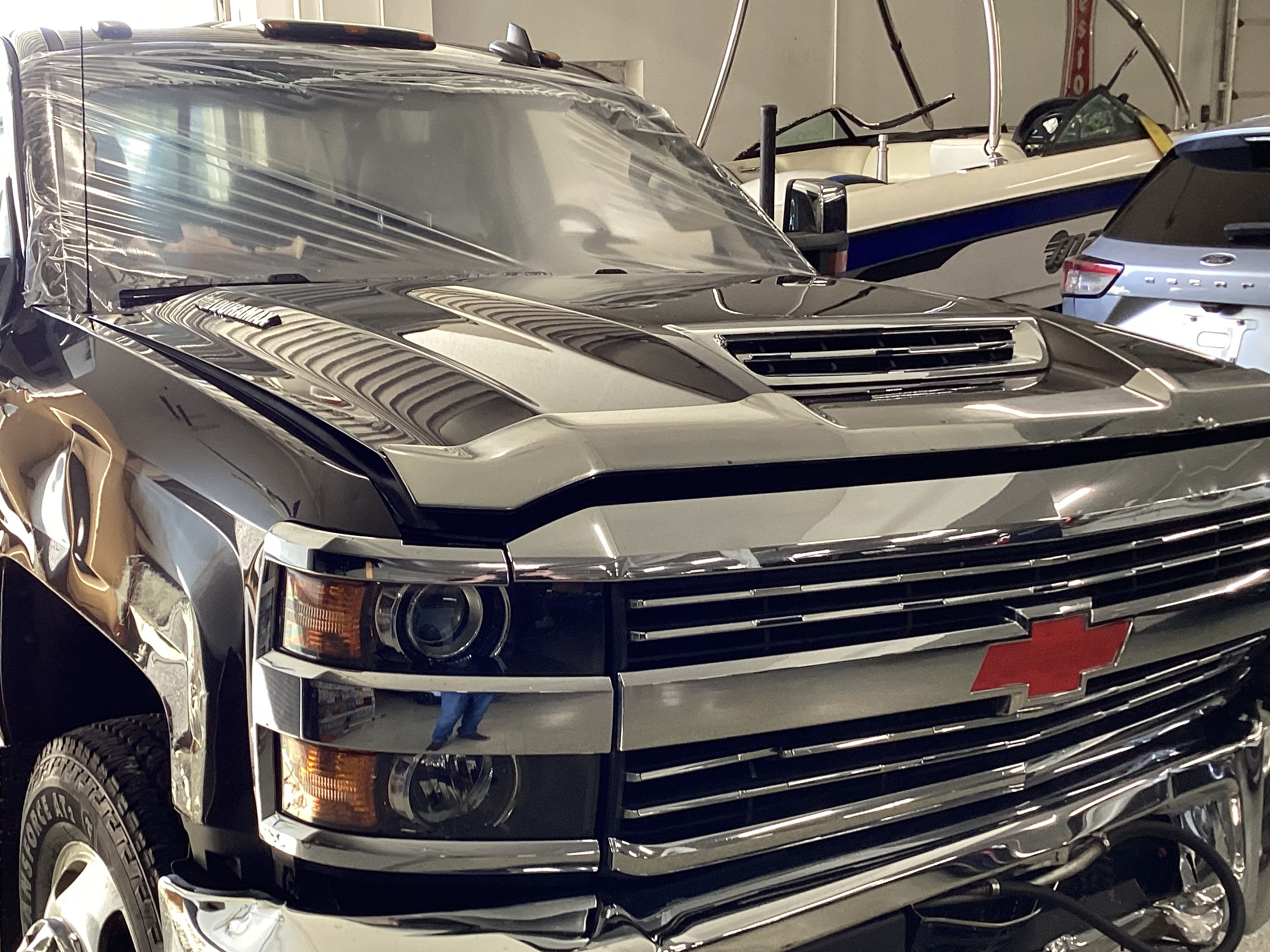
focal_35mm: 44
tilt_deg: -15.6
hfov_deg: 42.7
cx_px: 506
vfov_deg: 32.8
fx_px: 1614
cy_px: 579
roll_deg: +1.4
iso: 50
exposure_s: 1/60
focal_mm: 3.3
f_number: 2.4
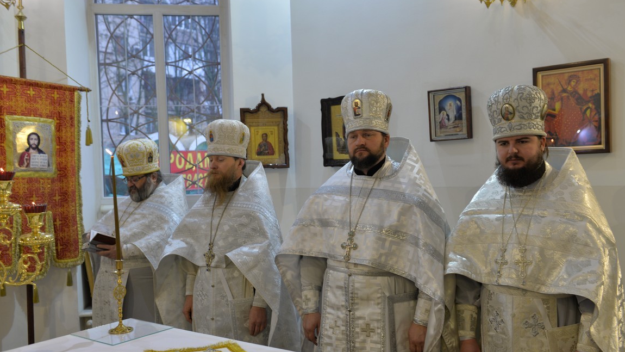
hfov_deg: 56.6
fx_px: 580
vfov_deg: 33.7
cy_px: 202
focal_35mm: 35
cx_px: 323
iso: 400
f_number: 4
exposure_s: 1/60
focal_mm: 32
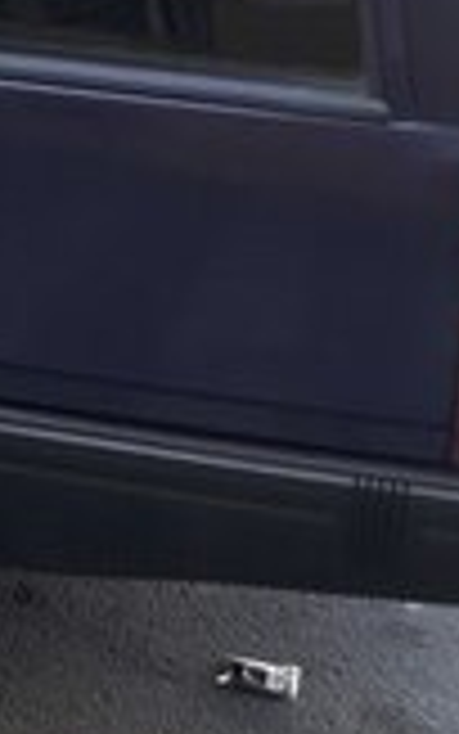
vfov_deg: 17.5
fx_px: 2320
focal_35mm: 116
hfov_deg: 9.8
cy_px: -34
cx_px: -684
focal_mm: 3.71
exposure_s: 1/136
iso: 40
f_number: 1.7
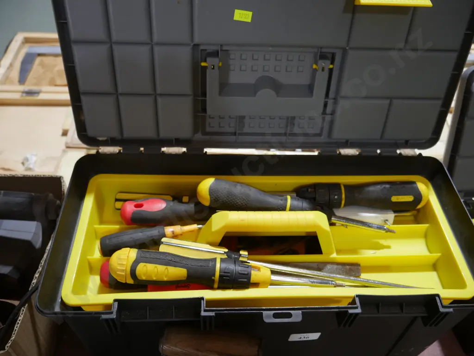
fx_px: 438
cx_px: 237
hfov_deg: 56.8
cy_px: 178
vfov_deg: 44.2
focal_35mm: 32
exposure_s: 1/60
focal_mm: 16
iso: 400
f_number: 3.6
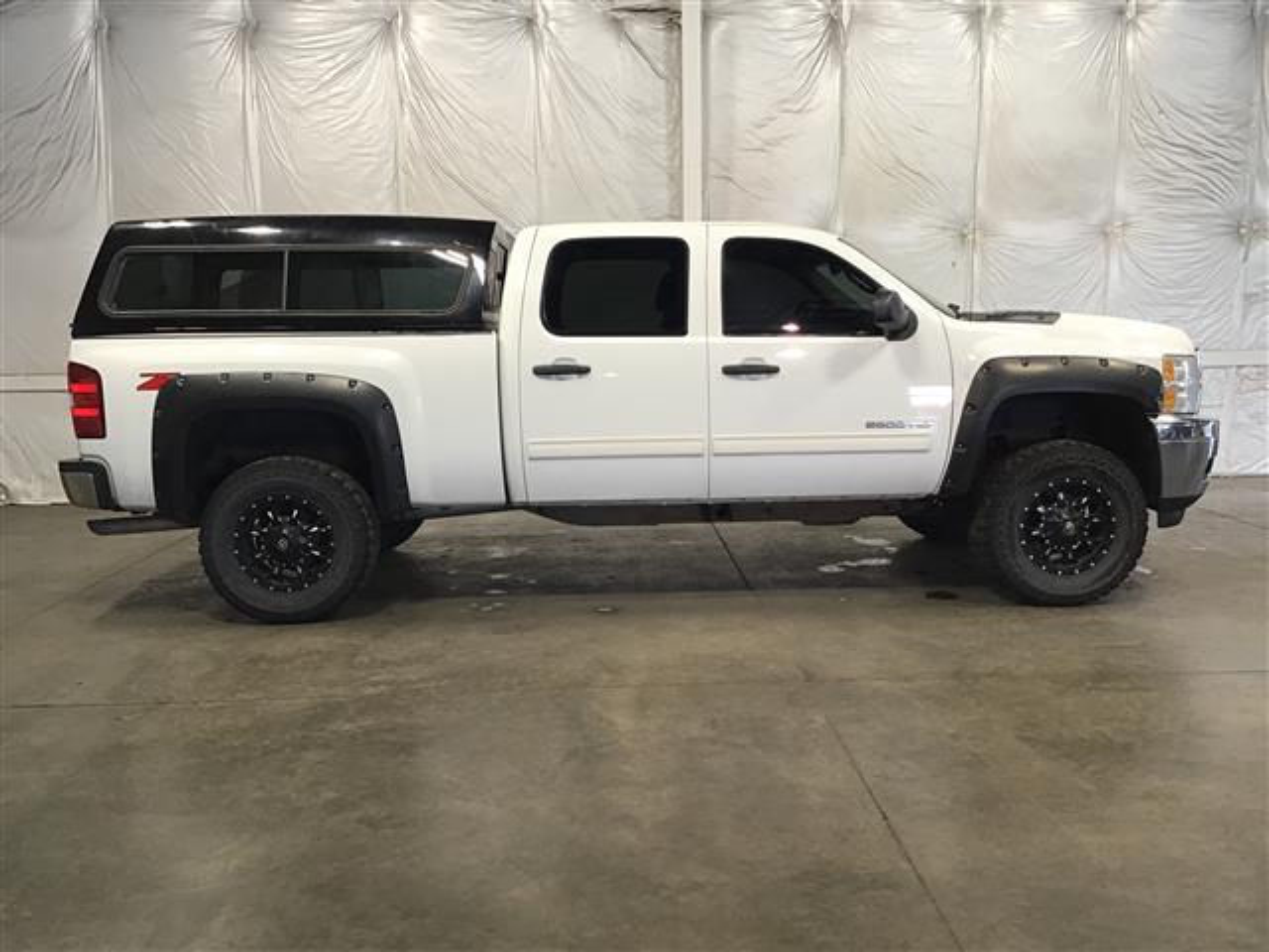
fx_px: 1136
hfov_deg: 58.4
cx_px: 634
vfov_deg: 45.4
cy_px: 476
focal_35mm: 31
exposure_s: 1/30
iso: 50
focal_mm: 3.3
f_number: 2.4
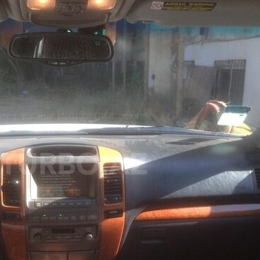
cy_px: 164
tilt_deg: -11.8
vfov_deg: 32.0
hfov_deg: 31.8
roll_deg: +0.8
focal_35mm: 53
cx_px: 74
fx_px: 450
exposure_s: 1/120
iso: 64
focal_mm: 4.12
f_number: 2.4
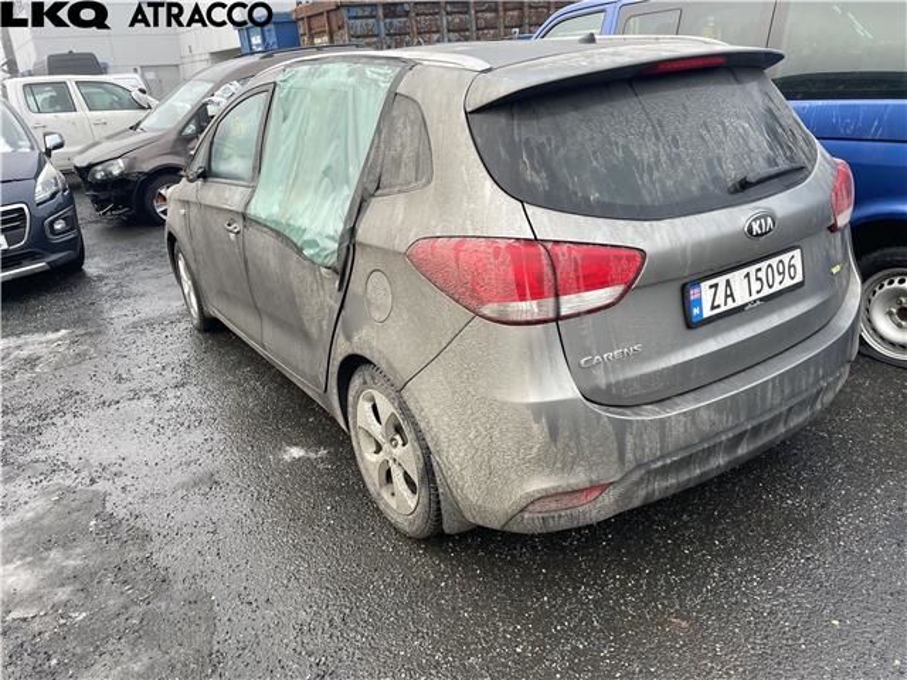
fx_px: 681
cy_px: 340
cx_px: 454
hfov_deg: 67.3
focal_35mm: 26
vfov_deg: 53.1
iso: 32
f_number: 1.6
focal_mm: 4.2
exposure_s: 1/154
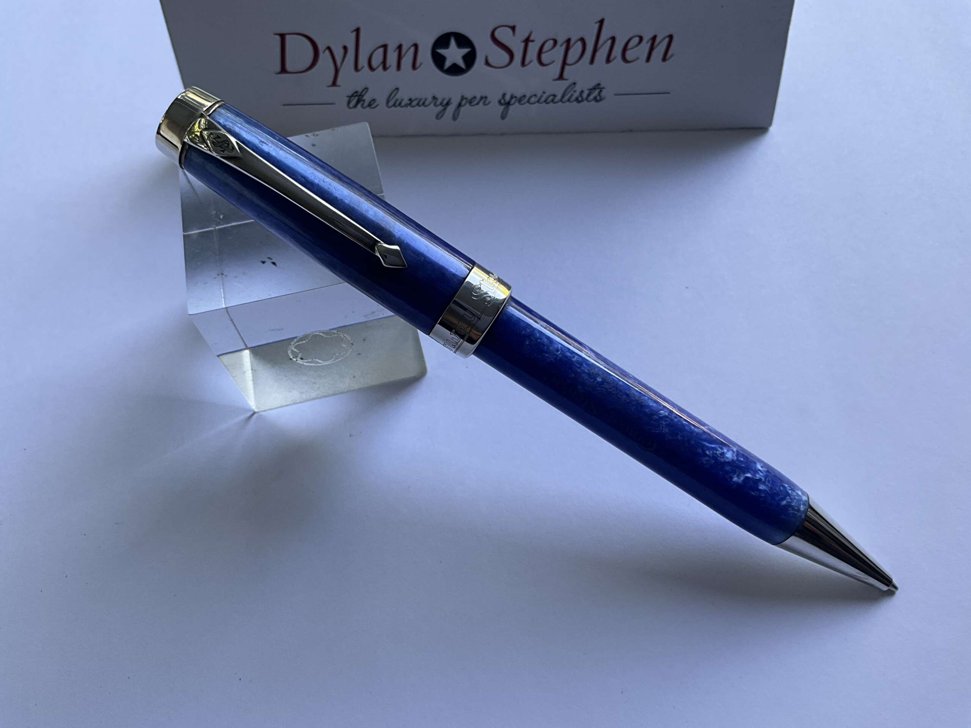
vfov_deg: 48.2
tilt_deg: -61.0
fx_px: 813
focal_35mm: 29
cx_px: 486
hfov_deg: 61.7
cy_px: 364
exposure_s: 1/122
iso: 40
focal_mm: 3
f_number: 1.8
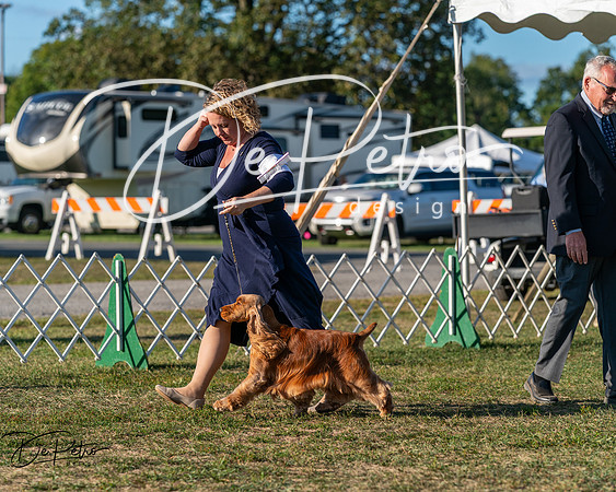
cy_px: 246
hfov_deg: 13.4
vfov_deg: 10.7
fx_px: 2627
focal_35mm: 144
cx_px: 308
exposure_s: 1/1250
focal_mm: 128
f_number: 4.5
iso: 160
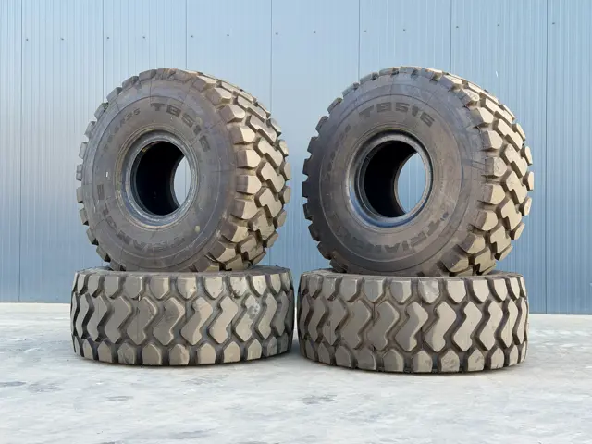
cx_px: 296
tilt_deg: +1.9
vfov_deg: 30.3
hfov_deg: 39.7
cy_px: 222
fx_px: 821
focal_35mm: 48
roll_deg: +0.0
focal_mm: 6.76
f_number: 1.78
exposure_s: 1/121
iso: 80
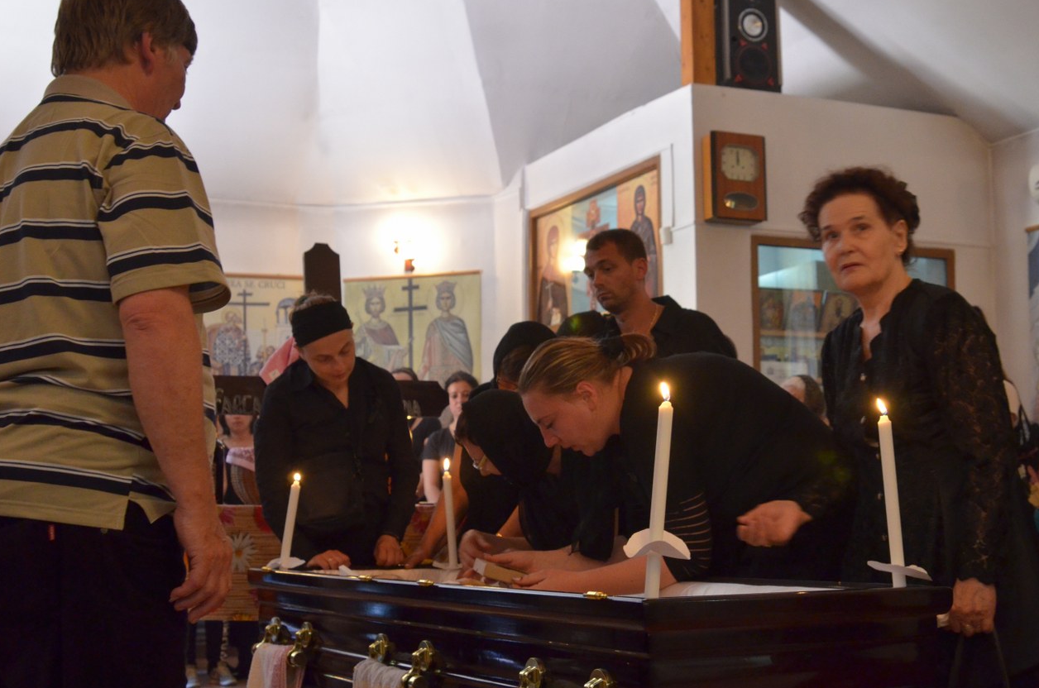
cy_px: 347
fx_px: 1527
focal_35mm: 53
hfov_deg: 37.4
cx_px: 623
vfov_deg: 25.4
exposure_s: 1/25
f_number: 5
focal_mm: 28
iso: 1600
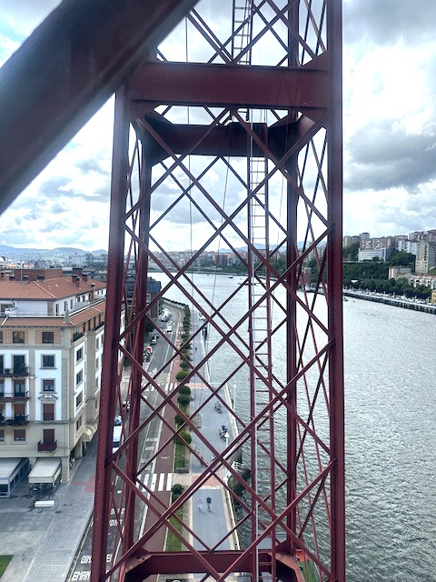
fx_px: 403
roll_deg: -1.1
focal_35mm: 24
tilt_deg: -4.5
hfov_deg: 56.8
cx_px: 218
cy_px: 291
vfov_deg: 71.6
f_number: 1.78
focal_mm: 6.86
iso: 80
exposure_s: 1/4348
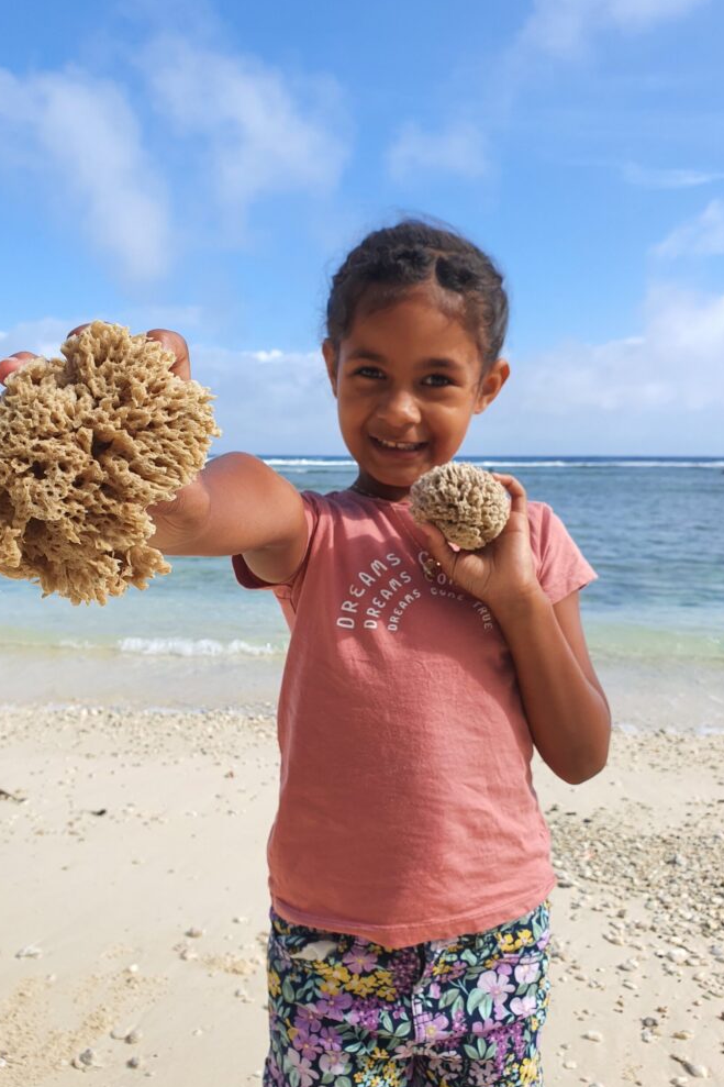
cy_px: 555
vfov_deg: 65.5
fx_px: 845
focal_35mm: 28
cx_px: 360
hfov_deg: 46.4
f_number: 2.4
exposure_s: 1/962
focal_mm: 4.3
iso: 50
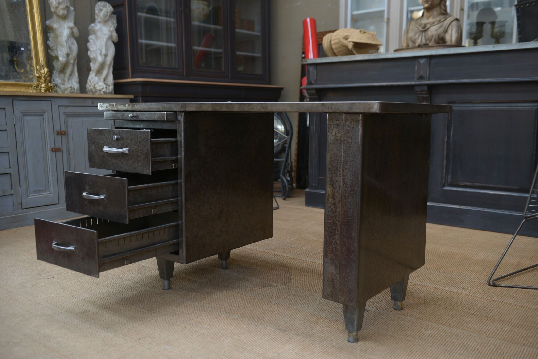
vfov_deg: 37.9
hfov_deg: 54.4
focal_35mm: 35
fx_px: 523
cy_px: 180
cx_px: 269
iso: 250
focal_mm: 35
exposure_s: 1/50
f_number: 3.5
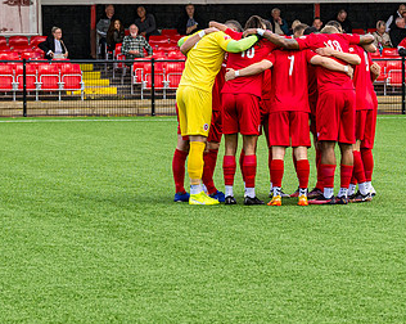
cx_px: 249
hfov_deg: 7.0
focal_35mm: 276
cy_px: 155
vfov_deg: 5.6
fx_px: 3312
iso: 200
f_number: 5
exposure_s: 1/800
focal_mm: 78
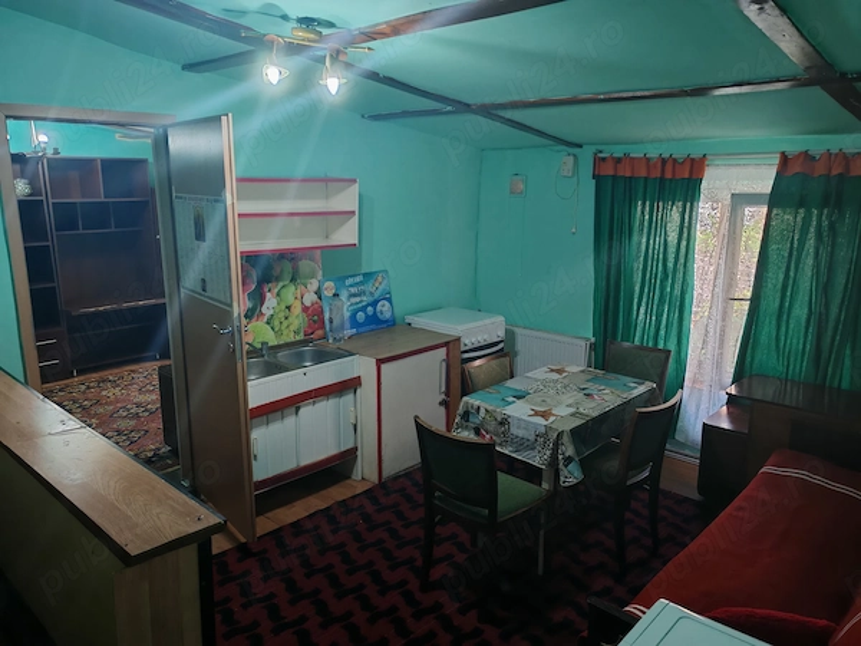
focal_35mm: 27
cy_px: 323
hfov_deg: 65.3
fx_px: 672
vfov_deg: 51.4
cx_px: 430
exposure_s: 1/50
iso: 200
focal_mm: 5.52
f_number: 1.95
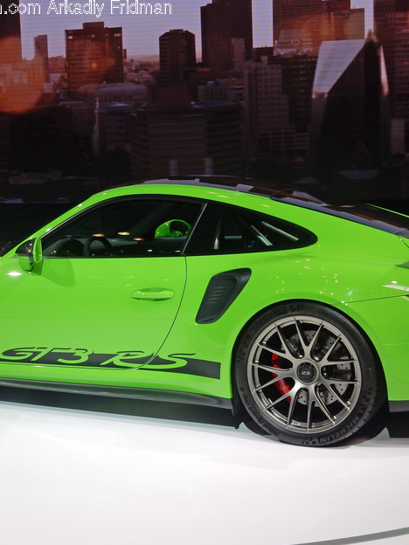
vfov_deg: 31.2
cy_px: 282
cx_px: 212
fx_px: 977
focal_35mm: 62
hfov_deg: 23.6
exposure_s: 1/200
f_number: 4.2
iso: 125
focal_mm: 7.6
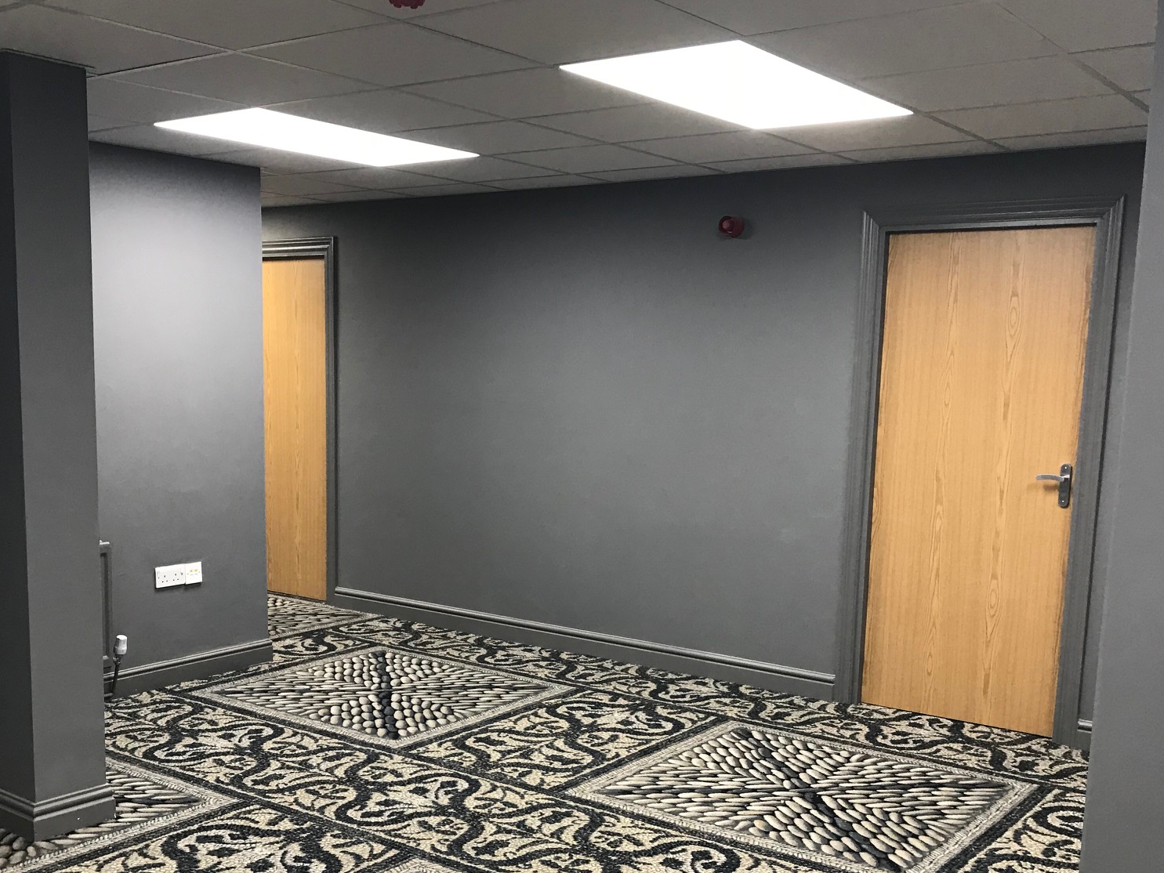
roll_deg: -1.2
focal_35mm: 38
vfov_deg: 37.4
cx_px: 515
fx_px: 1278
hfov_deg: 48.9
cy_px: 563
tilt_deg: -8.9
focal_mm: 3.99
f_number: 1.8
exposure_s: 1/33
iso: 32
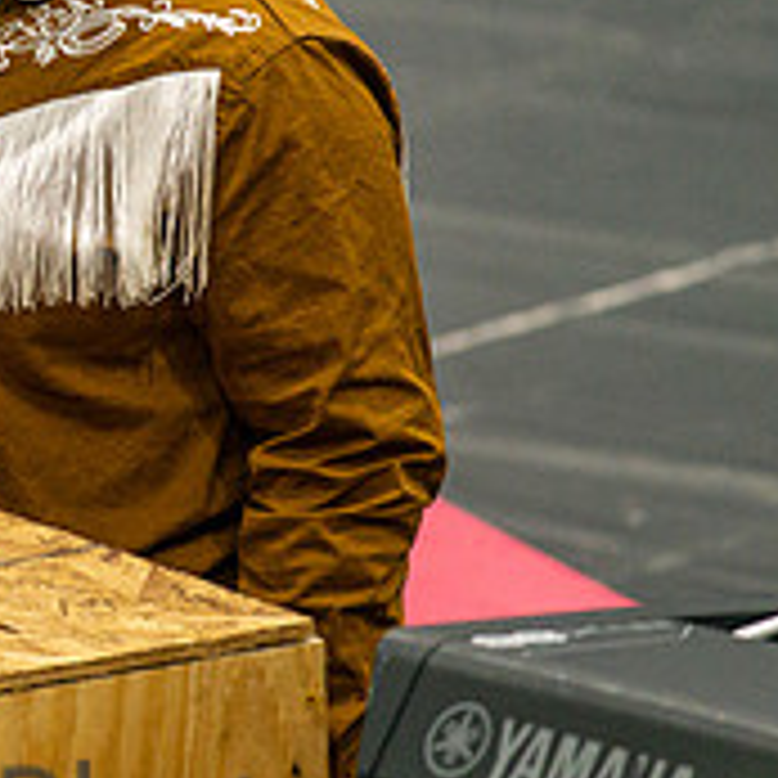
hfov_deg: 2.7
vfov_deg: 2.7
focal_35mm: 655
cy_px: 57
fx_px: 16655
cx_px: -226
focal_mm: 200
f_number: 4
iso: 3200
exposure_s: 1/500
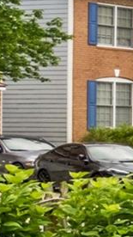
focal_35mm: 171
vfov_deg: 12.6
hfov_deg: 4.7
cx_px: 826
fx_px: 1073
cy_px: 127
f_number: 2.8
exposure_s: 1/400
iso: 100
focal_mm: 8.38
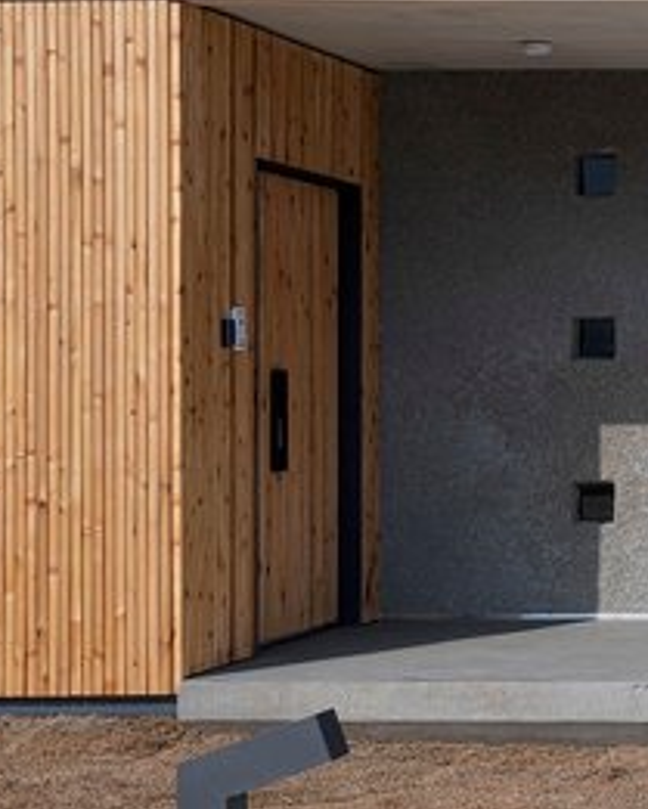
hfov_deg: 14.9
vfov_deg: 21.5
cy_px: 426
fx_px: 2132
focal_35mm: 89
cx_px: 1197
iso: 250
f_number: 18
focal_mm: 31
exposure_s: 1/60
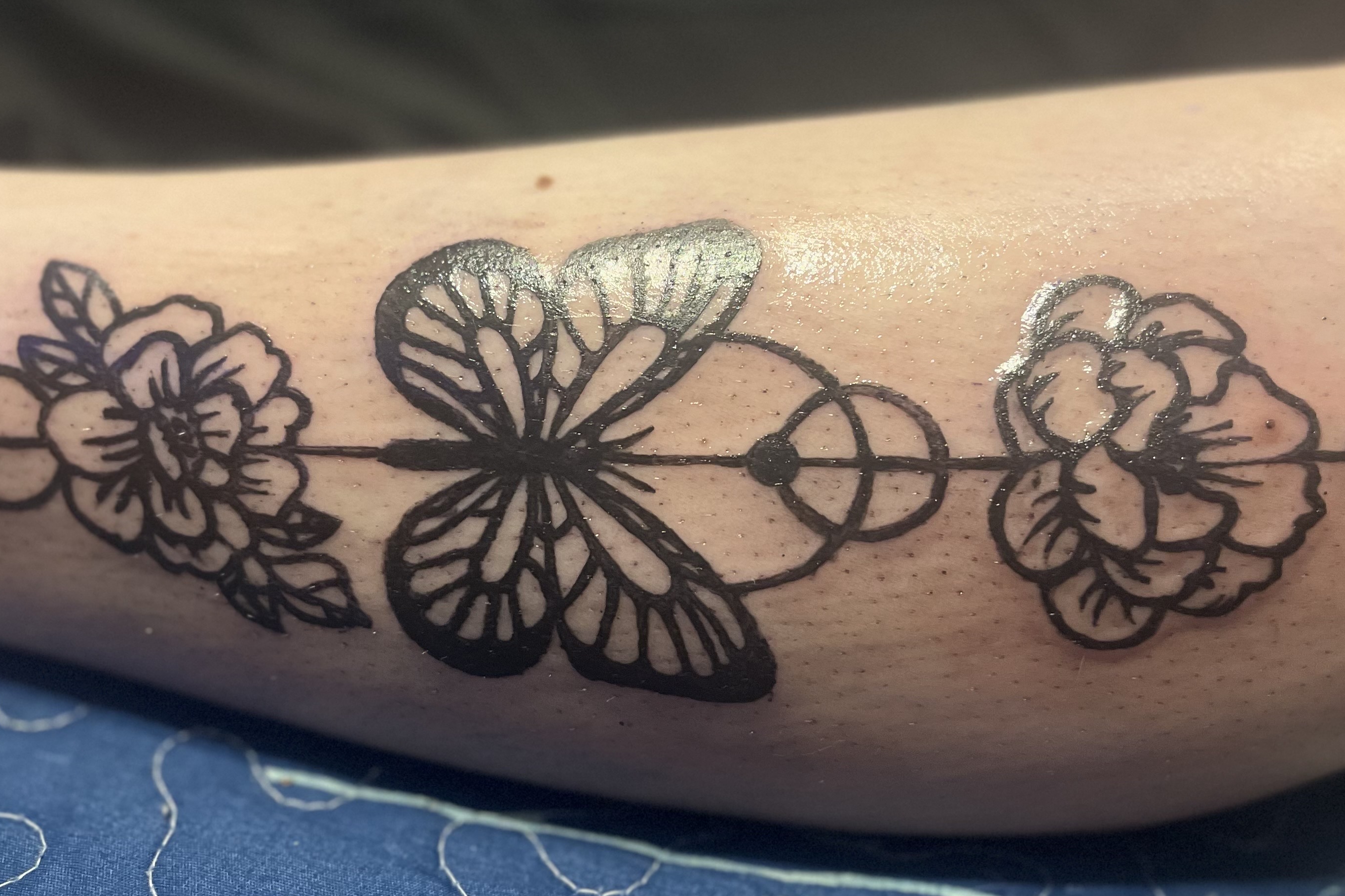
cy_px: 383
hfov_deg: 48.4
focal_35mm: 40
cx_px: 699
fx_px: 1494
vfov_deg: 33.3
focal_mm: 5.1
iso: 400
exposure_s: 1/40
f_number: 1.6
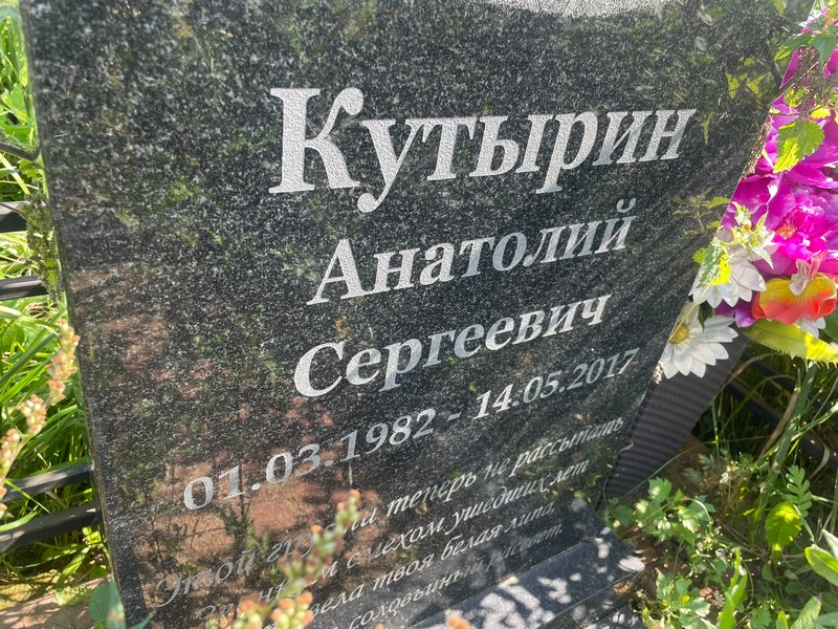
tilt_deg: -33.0
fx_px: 629
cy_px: 314
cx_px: 419
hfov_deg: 67.3
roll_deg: -10.9
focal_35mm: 26
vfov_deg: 53.1
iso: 32
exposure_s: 1/179
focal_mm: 4.2
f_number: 1.6
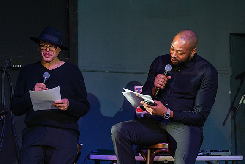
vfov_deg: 6.3
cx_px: 112
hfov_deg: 9.4
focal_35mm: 218
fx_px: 1486
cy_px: 82
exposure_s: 1/250
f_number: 4
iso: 2000
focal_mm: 177
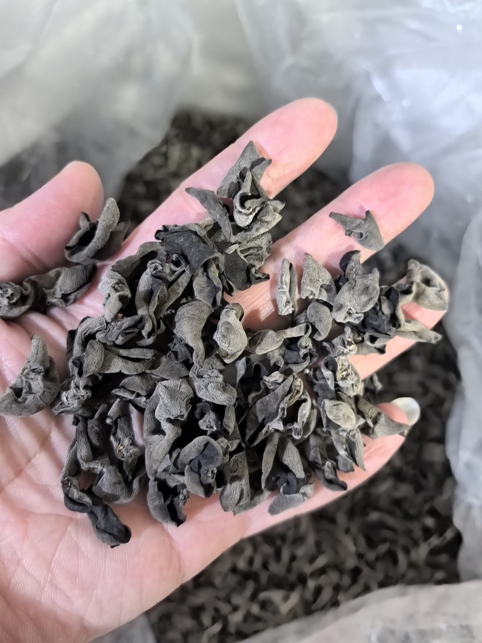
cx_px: 241
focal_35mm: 27
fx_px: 501
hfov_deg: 51.3
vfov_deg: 65.3
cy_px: 322
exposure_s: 1/25
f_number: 2
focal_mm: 6.98
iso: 1000
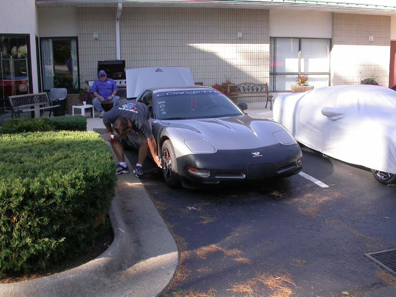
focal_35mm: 38
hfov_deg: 49.0
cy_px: 148
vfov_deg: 37.7
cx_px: 198
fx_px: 435
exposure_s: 1/134
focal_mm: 7.85
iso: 100
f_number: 5.3
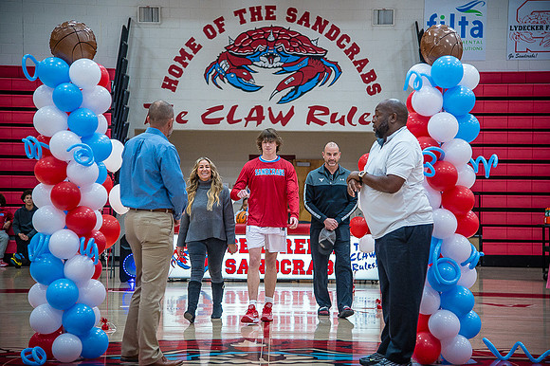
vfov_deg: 15.9
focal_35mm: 86
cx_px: 275
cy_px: 183
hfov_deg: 23.7
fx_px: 1313
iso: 2000
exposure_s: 1/320
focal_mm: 86
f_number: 4
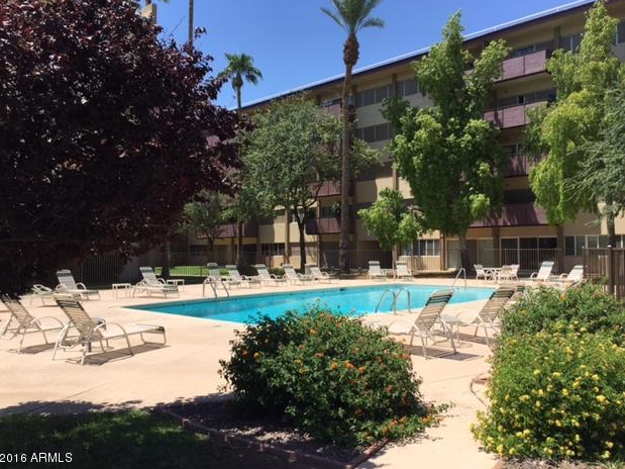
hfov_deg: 60.0
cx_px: 316
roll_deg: -1.3
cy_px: 236
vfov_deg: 46.8
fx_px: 542
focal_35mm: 30
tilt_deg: +2.5
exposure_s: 1/2083
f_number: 2.2
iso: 32
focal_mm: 4.15
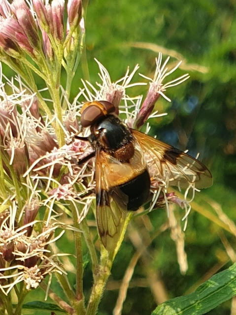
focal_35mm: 26
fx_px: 237
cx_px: 118
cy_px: 158
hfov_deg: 53.0
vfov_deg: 67.3
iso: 50
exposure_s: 1/258
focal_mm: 4.3
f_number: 2.4
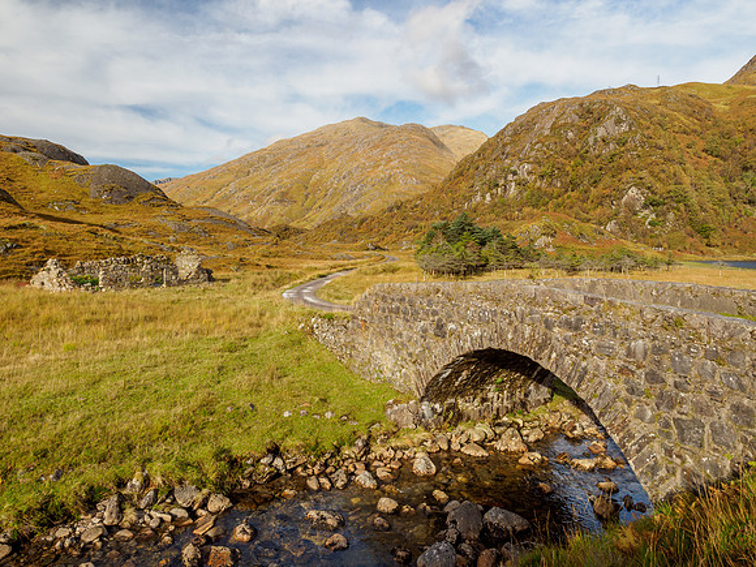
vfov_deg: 56.8
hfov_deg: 71.6
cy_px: 284
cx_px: 378
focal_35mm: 24
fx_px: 524
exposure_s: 1/160
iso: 200
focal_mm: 12
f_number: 7.1
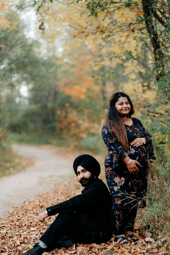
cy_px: 141
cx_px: 88
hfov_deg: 13.6
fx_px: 715
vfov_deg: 20.2
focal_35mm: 101
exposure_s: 1/125
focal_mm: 85
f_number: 1.8
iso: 1250
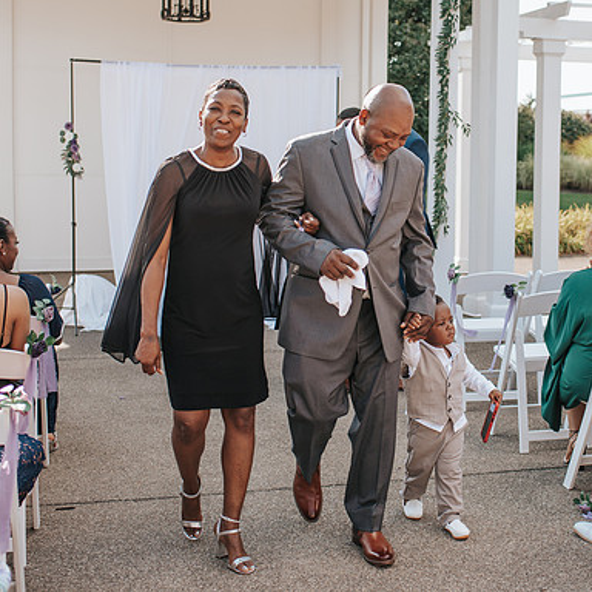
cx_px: 419
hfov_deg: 29.7
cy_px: 224
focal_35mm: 57
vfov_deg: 29.9
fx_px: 1103
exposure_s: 1/1250
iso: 140
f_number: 2.8
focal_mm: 35
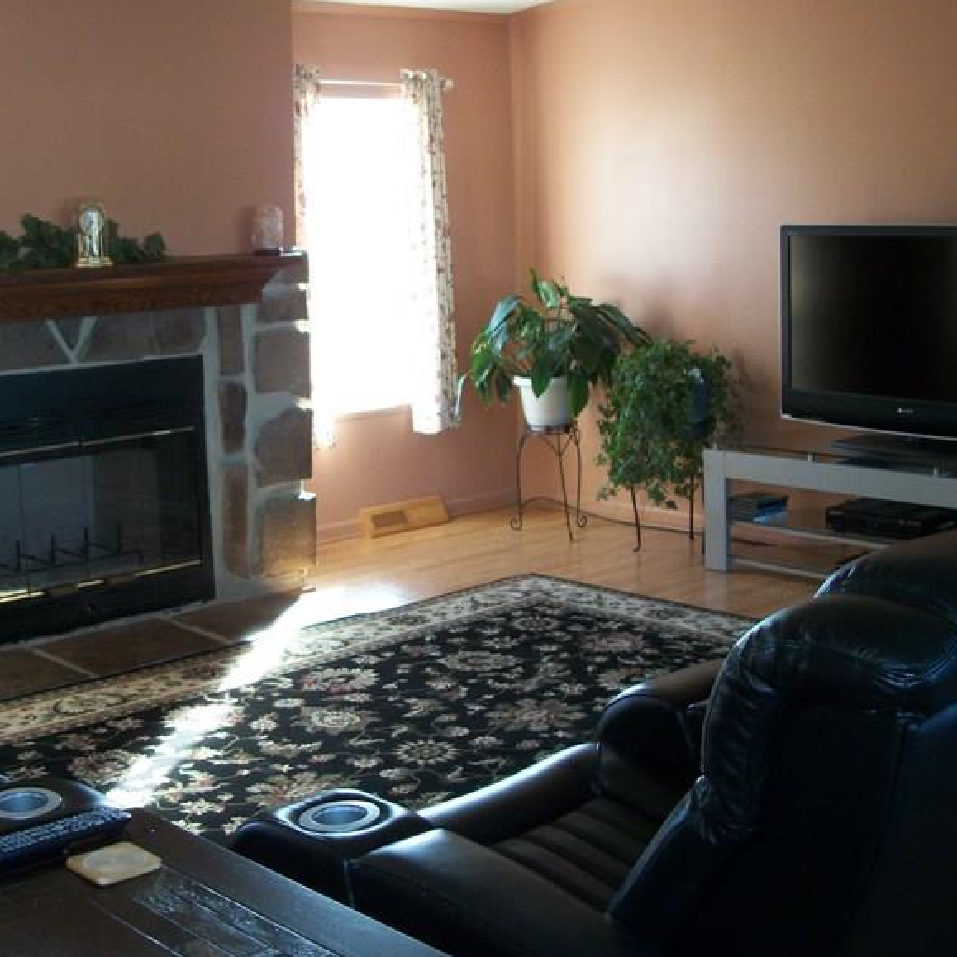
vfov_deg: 33.9
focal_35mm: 50
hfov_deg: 33.9
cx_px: 369
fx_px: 1564
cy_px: 369
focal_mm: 5.7
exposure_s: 1/60
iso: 160
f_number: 2.9
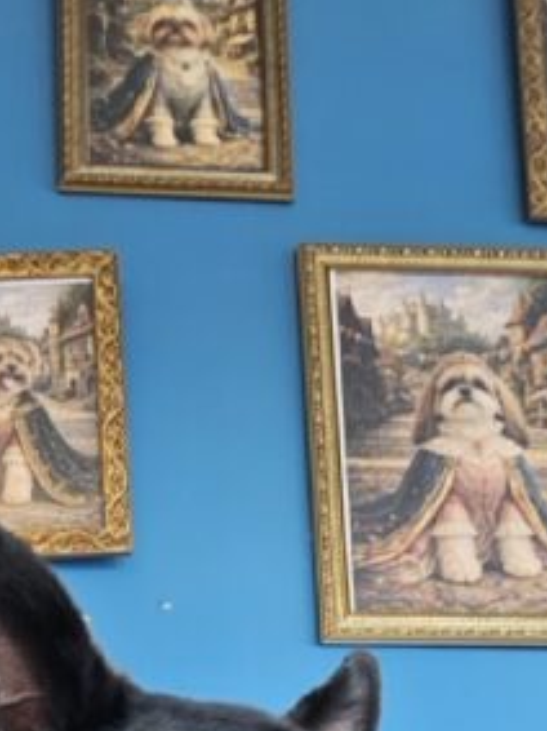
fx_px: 991
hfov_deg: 30.3
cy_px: 987
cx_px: 134
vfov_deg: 30.4
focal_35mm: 47
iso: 125
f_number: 2.2
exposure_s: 1/60
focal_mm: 2.2
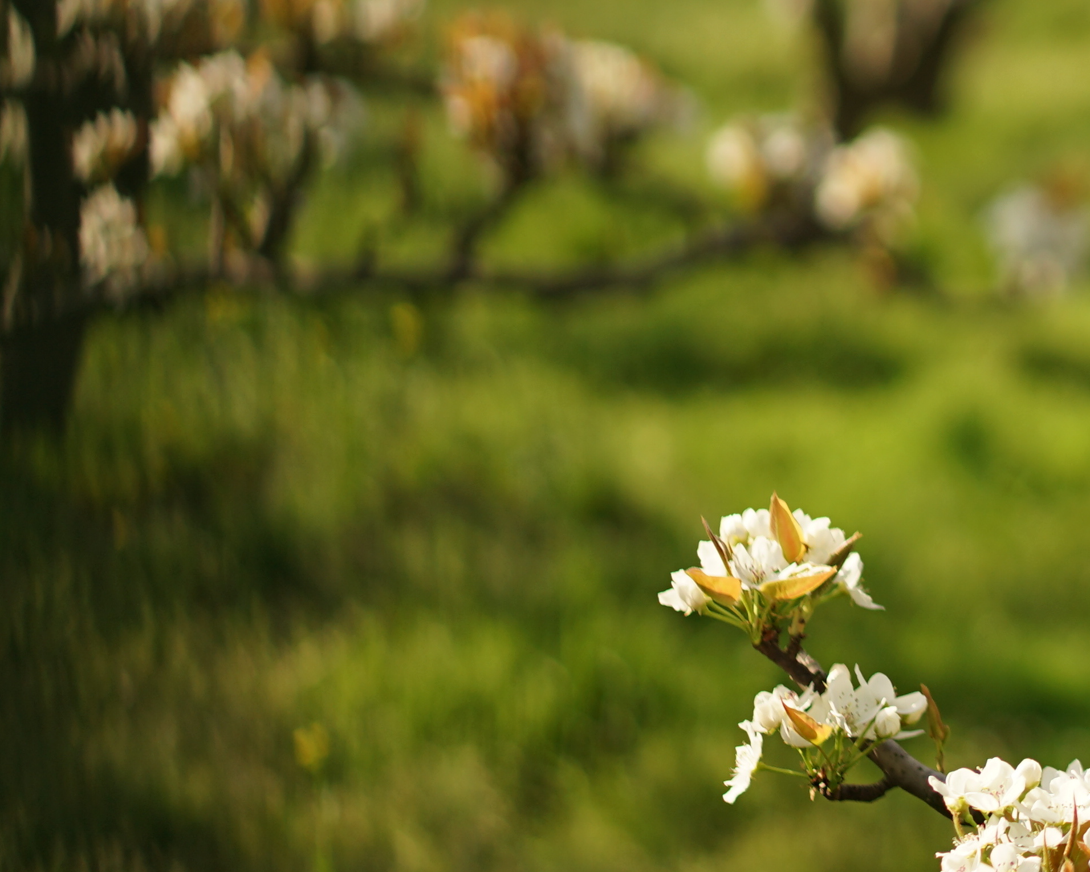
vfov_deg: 9.5
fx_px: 5225
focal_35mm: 162
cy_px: 152
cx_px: 1707
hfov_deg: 11.4
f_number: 1.8
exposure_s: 1/2000
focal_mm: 55
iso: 100
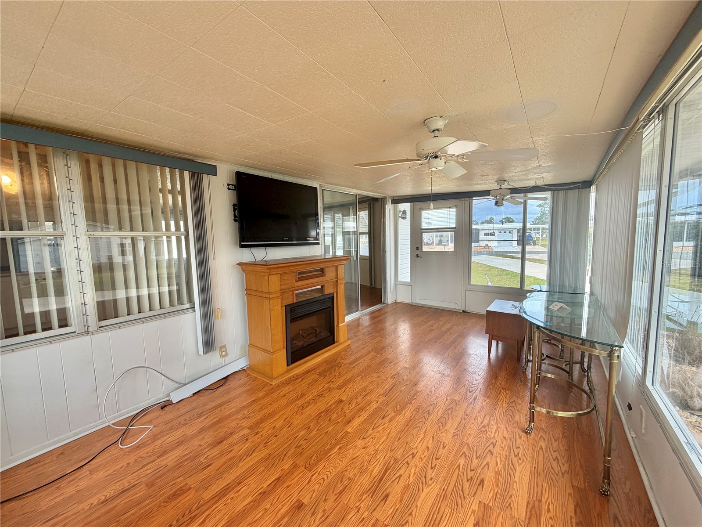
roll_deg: +2.4
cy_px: 264
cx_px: 351
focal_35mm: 14
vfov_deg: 85.7
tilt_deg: -5.4
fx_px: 284
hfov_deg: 102.1
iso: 64
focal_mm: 2.22
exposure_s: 1/137
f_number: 2.2
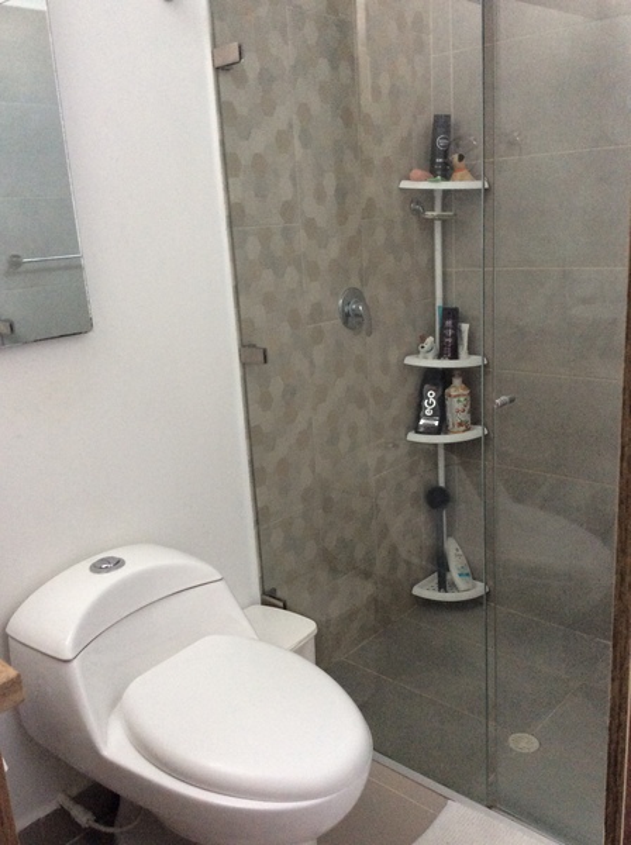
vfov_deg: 56.9
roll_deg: +3.1
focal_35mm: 32
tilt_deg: -15.3
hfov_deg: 44.0
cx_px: 316
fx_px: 780
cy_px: 422
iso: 160
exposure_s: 1/24
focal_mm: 3.3
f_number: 2.4
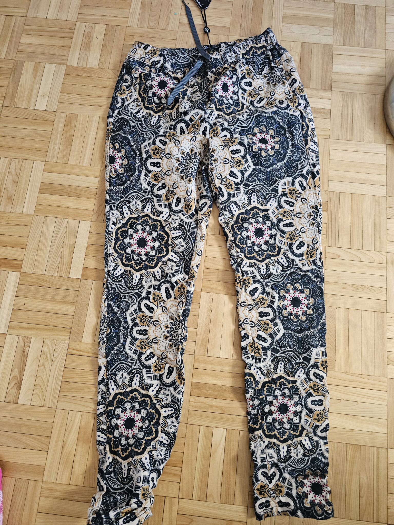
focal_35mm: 23
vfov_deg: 73.9
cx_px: 197
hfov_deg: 58.9
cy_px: 262
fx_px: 349
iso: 500
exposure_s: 1/120
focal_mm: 6.3
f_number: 1.7
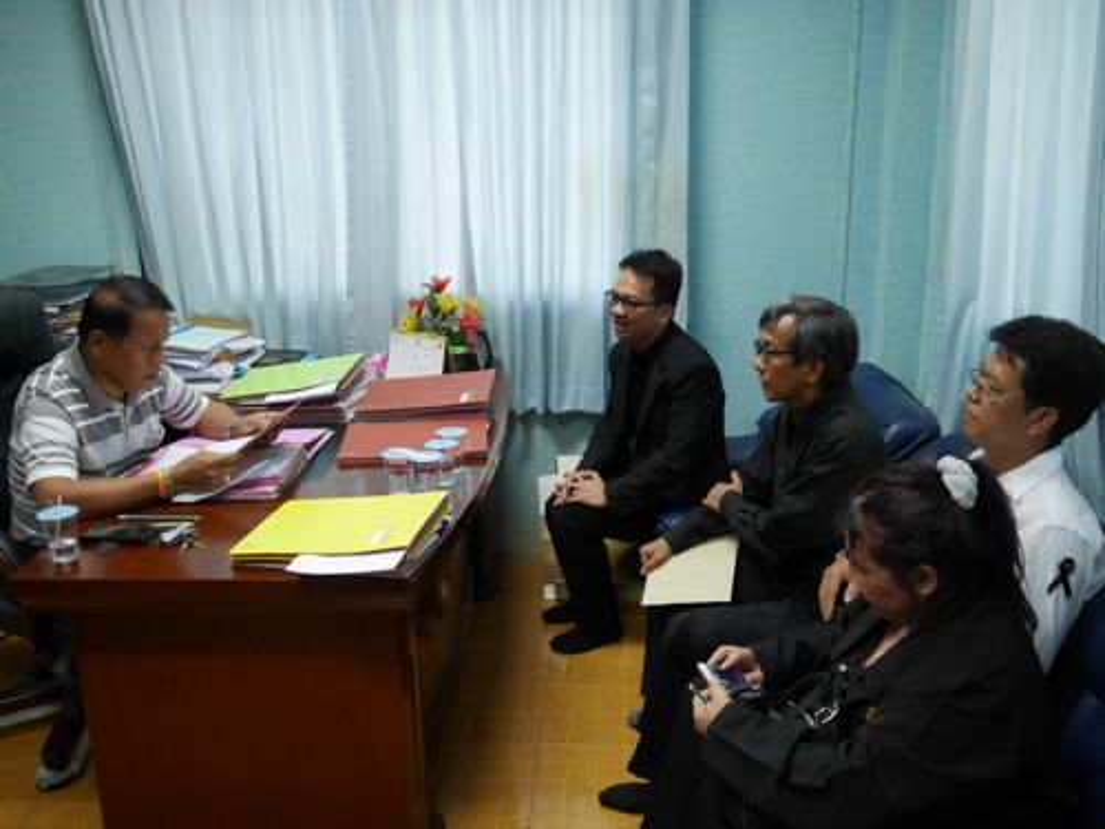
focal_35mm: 34
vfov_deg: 41.8
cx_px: 552
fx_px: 1085
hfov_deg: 54.0
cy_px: 414
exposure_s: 1/60
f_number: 4
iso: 1600
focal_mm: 17
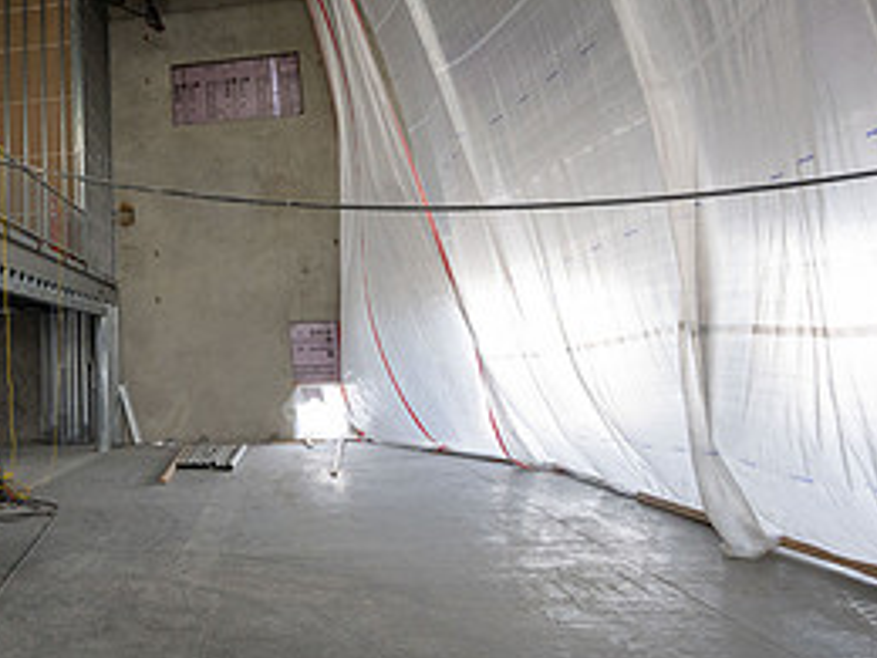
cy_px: 191
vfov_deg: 45.7
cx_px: 145
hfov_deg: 54.7
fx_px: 760
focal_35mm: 30
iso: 1250
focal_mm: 14
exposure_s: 1/125
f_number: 5
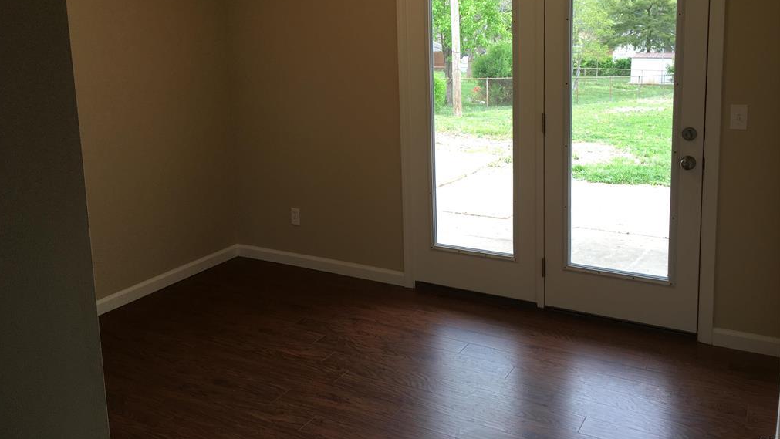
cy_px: 150
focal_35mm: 32
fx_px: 662
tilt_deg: -7.2
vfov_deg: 36.4
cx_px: 387
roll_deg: +1.4
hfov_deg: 61.0
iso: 25
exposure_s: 1/60
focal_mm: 4.15
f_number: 2.2
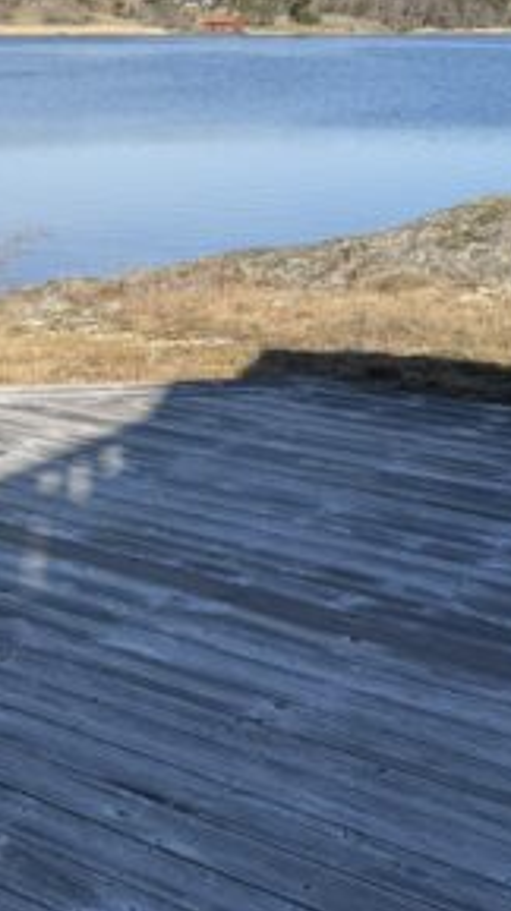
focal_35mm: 58
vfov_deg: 36.0
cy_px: 511
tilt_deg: -19.5
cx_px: -54
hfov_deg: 19.8
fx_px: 1401
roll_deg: -1.5
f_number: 1.78
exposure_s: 1/3953
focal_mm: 6.76
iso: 80
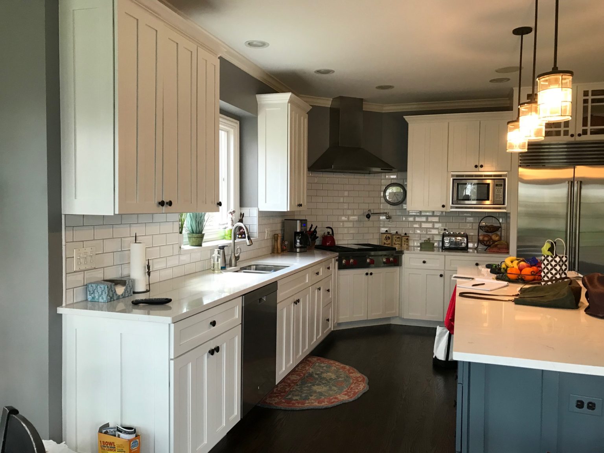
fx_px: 489
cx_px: 302
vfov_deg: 49.7
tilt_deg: -2.5
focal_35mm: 28
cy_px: 226
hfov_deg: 63.4
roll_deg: -0.2
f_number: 1.8
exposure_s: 1/30
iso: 32
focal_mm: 3.99
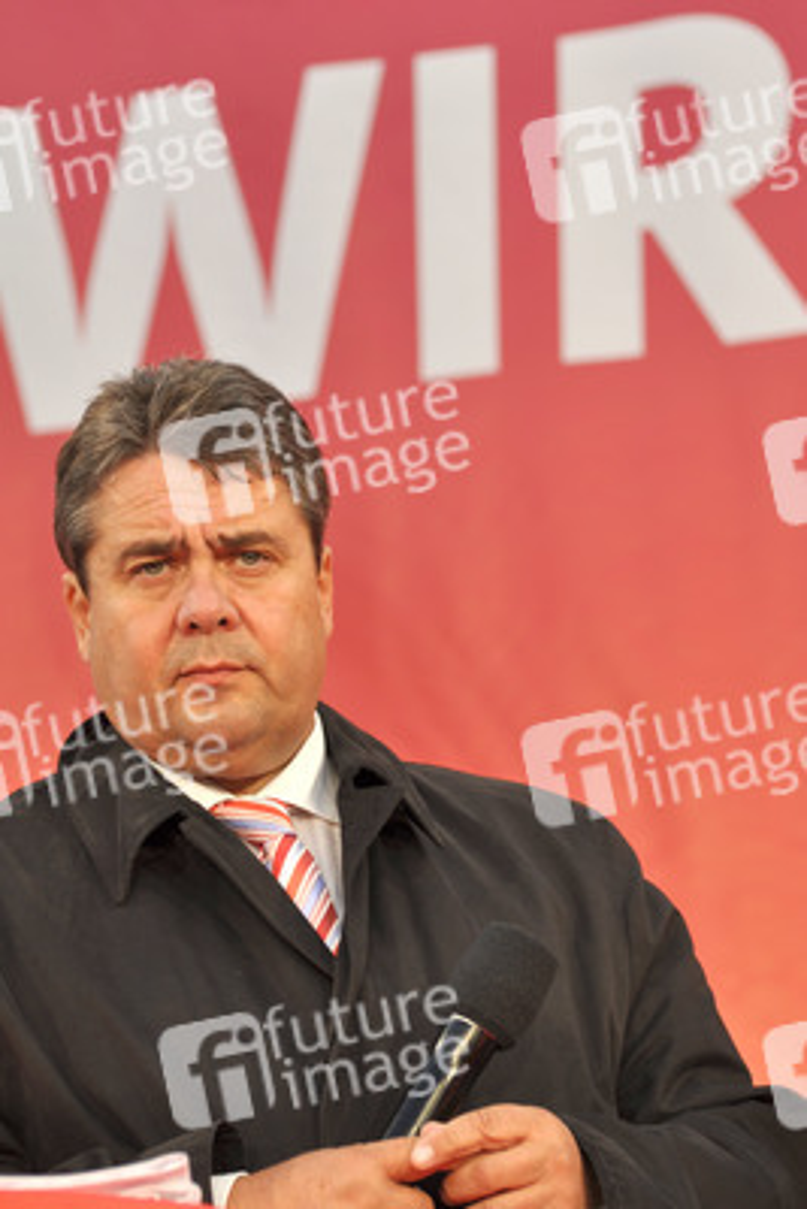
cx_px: 404
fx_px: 5845
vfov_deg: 11.8
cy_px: 604
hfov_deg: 7.9
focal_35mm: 174
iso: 200
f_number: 5.6
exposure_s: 1/125
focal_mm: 116
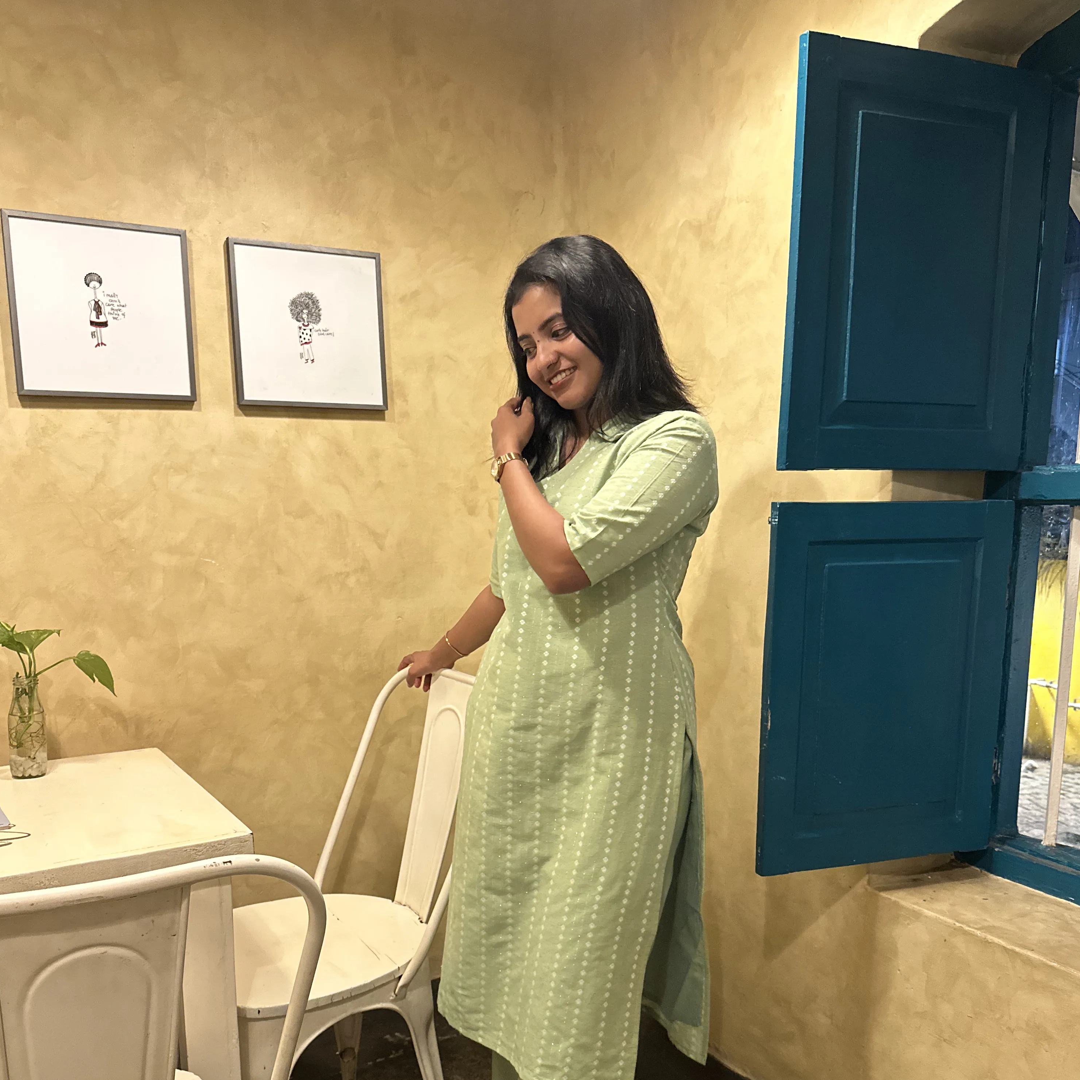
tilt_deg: -9.1
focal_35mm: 29
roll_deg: -0.7
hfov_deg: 55.6
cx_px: 547
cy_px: 680
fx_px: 1024
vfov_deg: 54.9
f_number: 1.78
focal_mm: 6.86
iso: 640
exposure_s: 1/33
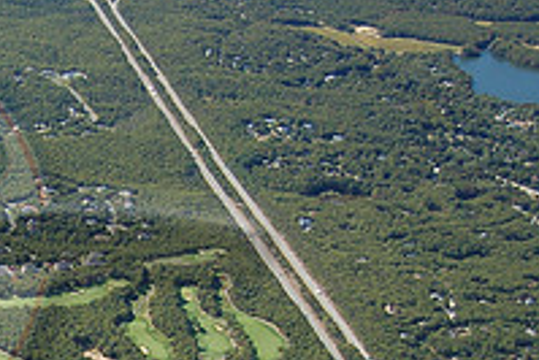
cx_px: -203
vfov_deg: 13.4
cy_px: 374
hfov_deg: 18.6
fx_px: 1505
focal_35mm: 100
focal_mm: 23
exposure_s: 1/500
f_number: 3.8
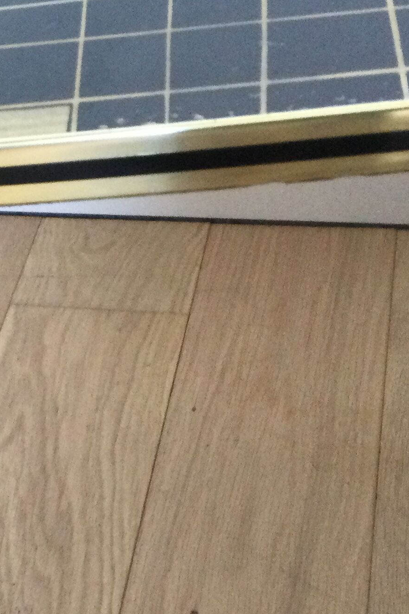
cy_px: 390
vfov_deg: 25.3
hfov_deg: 16.3
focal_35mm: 80
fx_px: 1363
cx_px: -98
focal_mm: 3.3
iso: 160
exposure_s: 1/33
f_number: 2.4
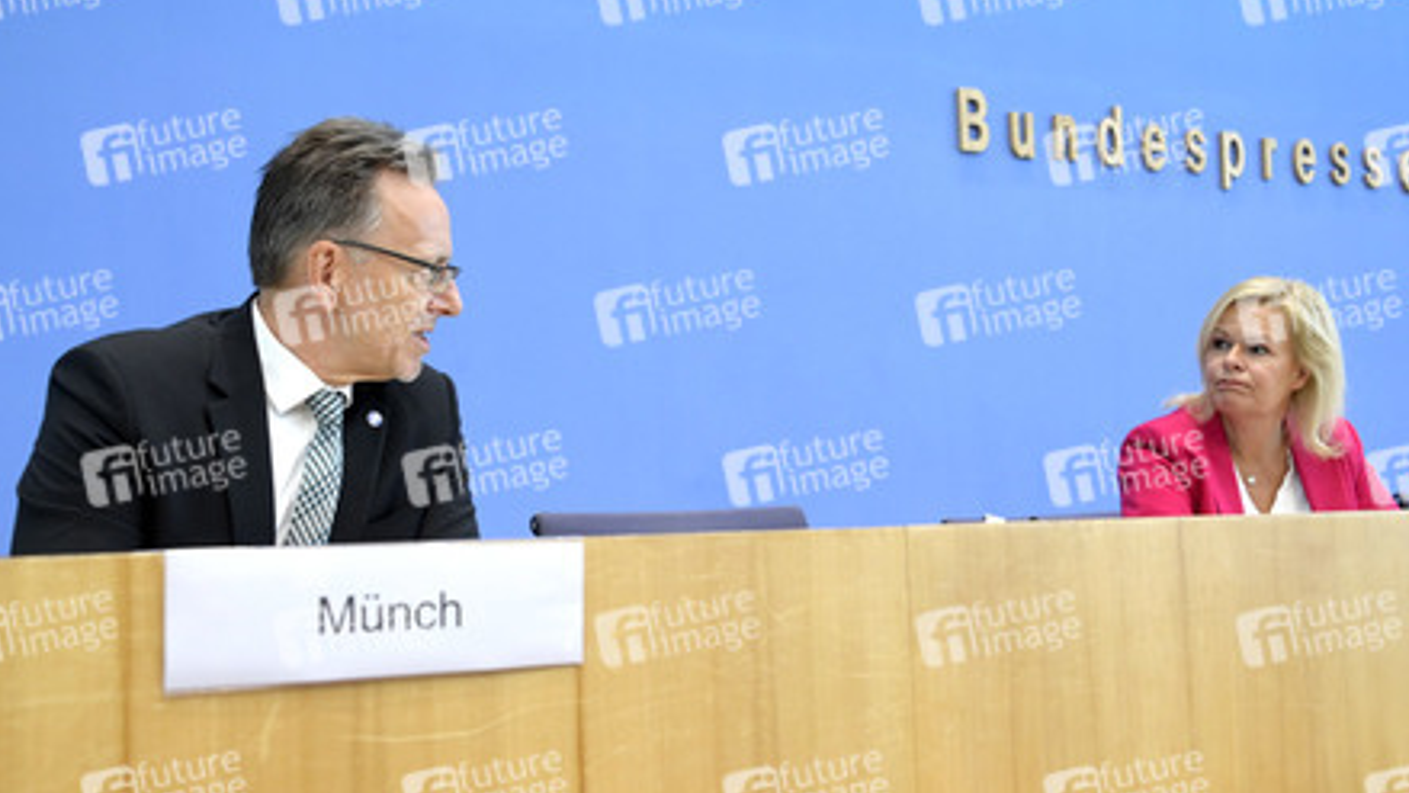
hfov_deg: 47.4
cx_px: 721
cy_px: 388
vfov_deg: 27.7
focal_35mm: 43
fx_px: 1607
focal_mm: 40
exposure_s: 1/500
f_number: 5.6
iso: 4000
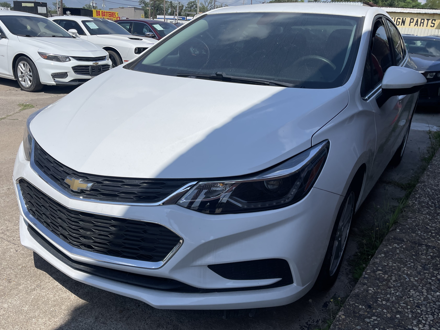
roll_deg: -2.8
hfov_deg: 58.2
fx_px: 394
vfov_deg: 45.3
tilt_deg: -21.6
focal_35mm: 31
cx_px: 192
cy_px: 193
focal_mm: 5.1
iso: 50
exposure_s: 1/7937
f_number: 1.6
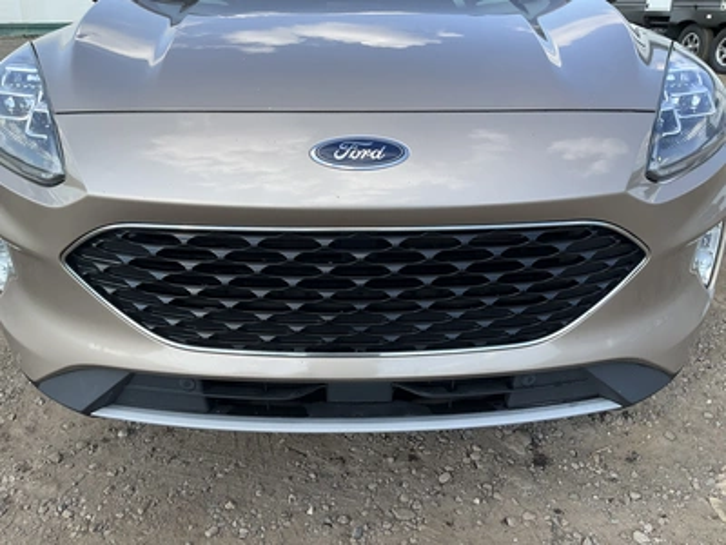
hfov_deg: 61.7
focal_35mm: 29
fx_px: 608
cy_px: 272
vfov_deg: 48.2
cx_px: 363
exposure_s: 1/642
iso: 25
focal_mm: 3
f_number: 1.8
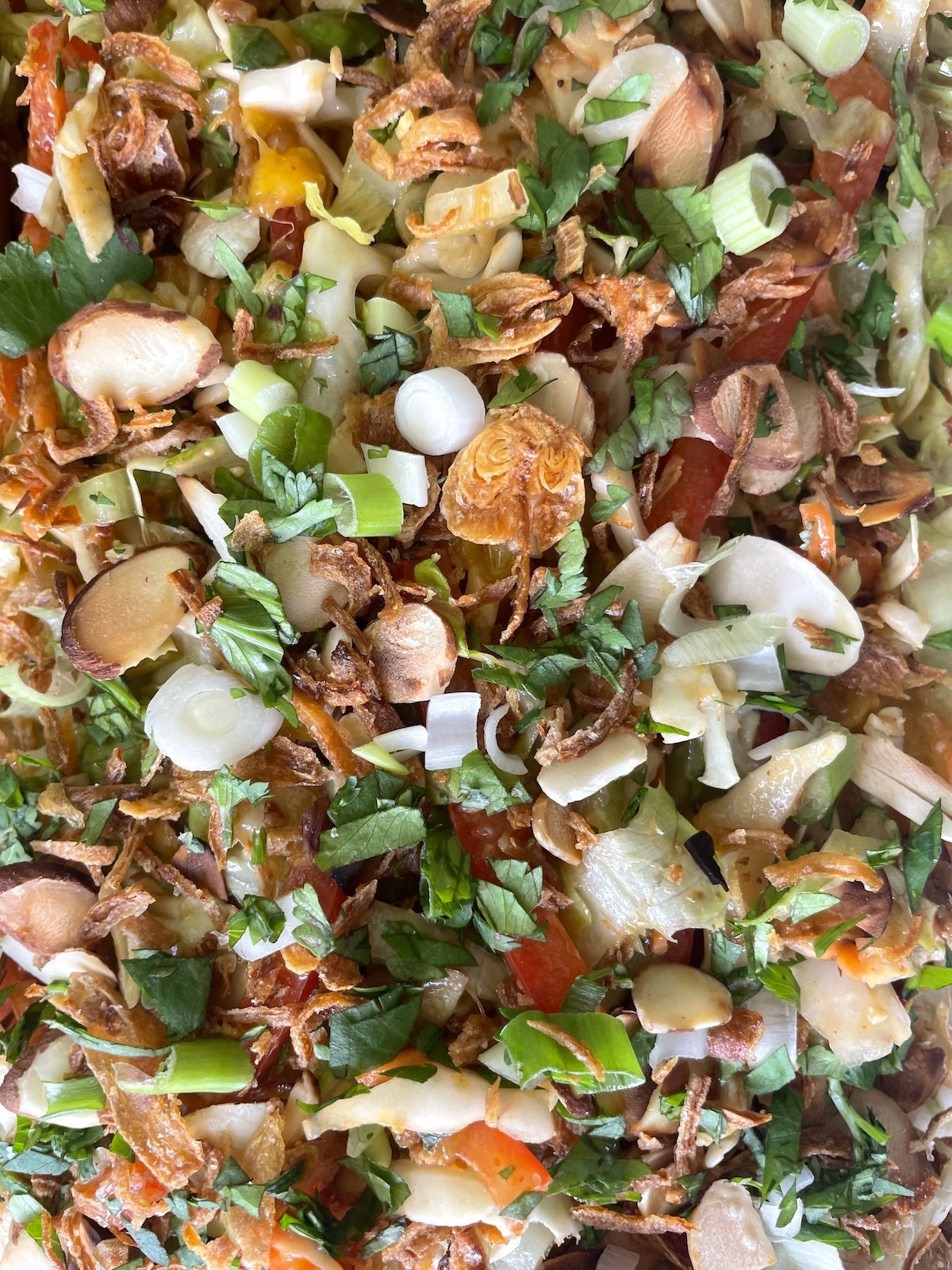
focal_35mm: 26
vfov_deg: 67.3
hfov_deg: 53.1
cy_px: 635
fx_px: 953
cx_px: 476
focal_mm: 4.2
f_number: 1.6
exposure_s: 1/121
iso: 50
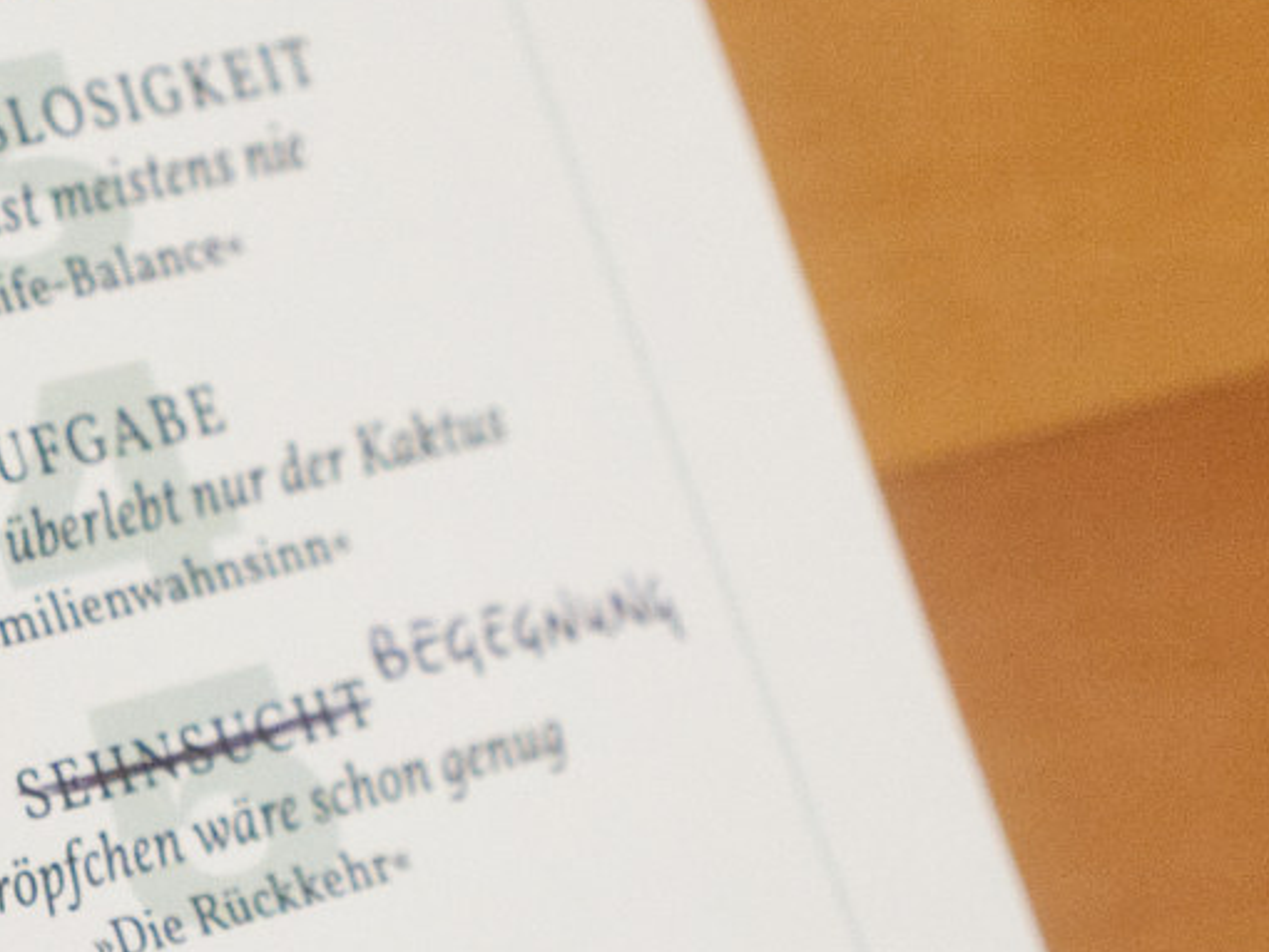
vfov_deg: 6.1
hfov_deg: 8.1
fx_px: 8912
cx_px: 214
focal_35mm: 243
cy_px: 477
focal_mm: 31
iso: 400
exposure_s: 1/80
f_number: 2.8
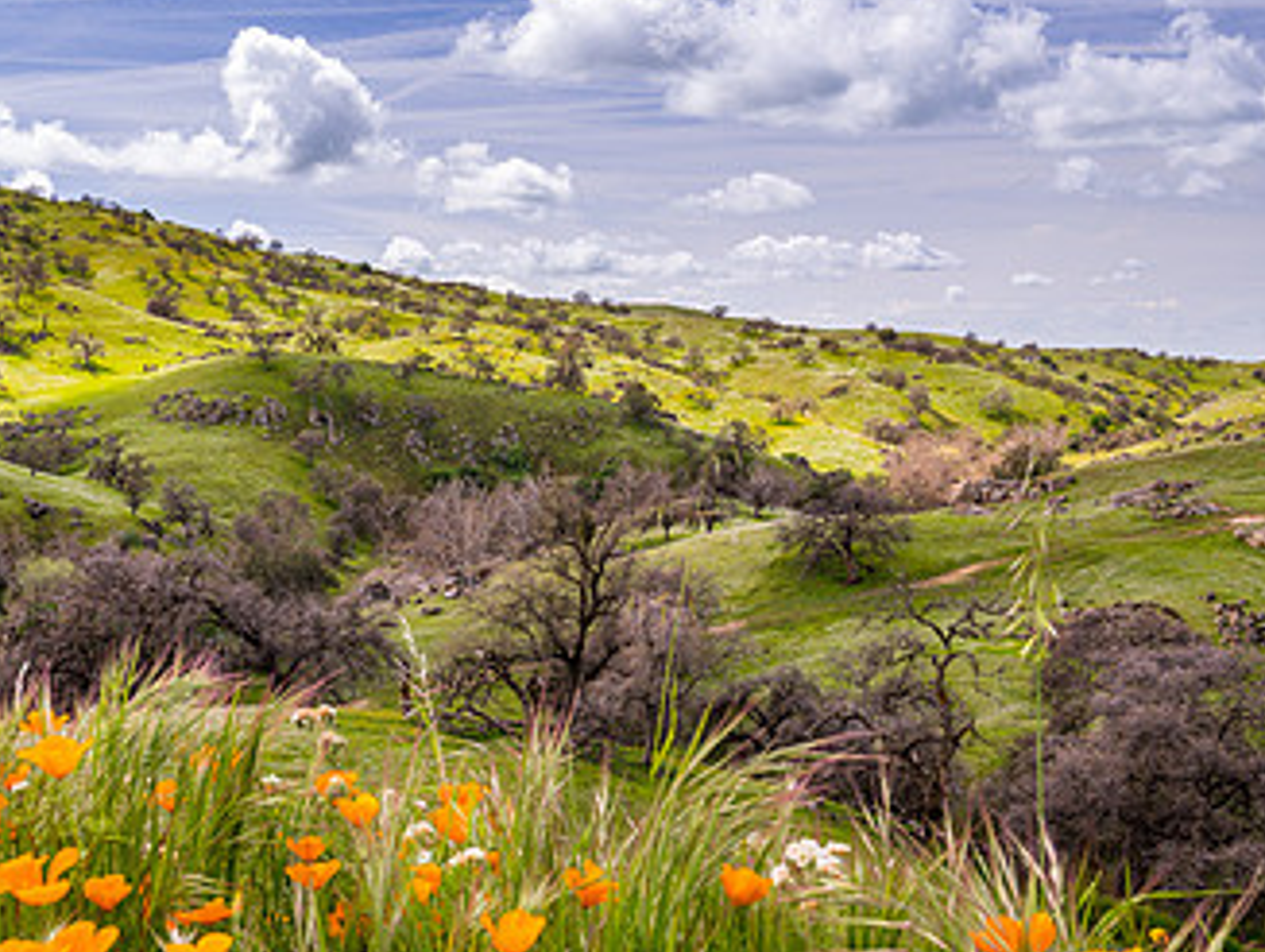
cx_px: 329
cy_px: 540
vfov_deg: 31.5
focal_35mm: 46
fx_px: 1683
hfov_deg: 40.1
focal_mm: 27
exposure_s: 1/50
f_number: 8
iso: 64
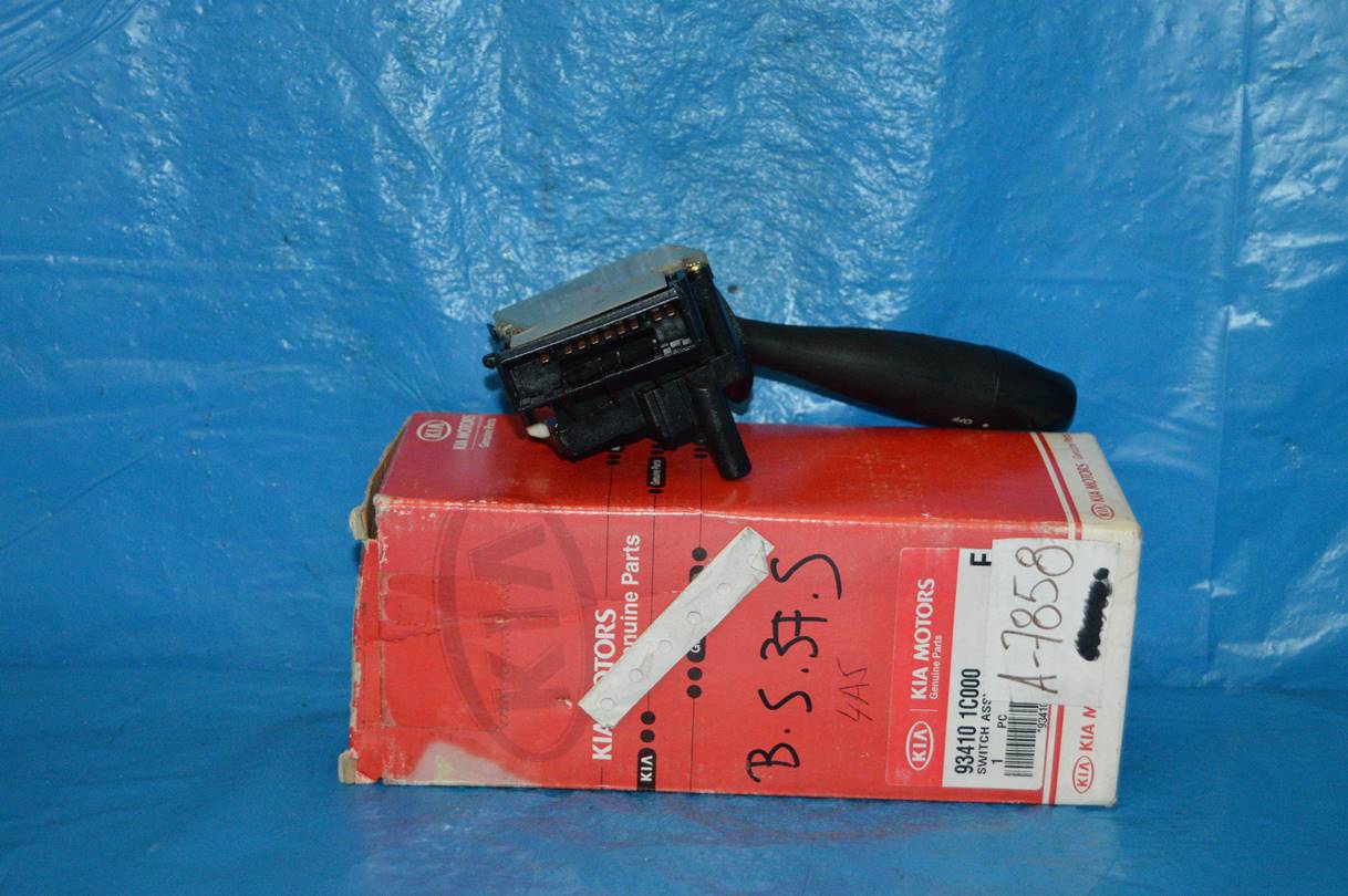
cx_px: 674
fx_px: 2245
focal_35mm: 60
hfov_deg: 33.4
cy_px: 448
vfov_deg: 22.6
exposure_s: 1/60
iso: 3200
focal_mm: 40
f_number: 5
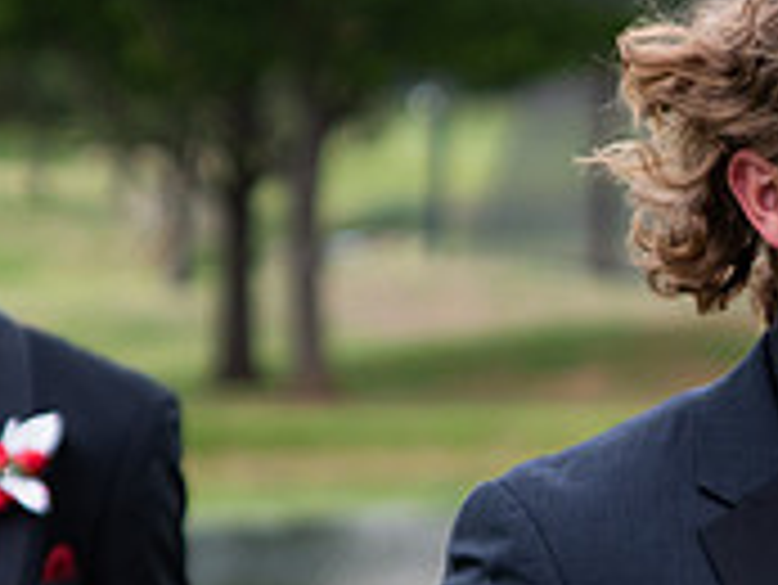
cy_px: 516
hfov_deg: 5.5
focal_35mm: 361
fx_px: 8119
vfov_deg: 4.1
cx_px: 911
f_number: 2.8
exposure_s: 1/500
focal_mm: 68
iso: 320
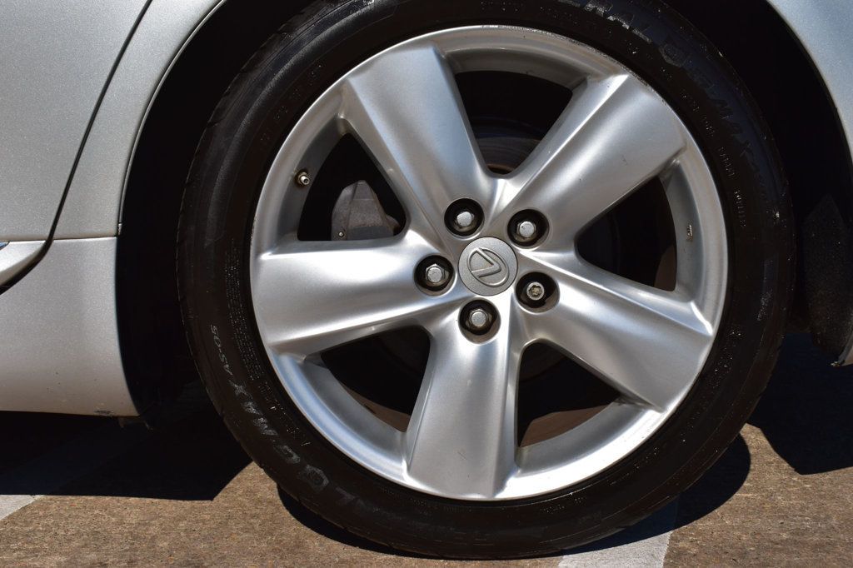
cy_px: 284
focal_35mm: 45
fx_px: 1066
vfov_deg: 29.8
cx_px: 426
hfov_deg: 43.6
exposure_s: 1/640
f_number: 11
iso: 200
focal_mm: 30
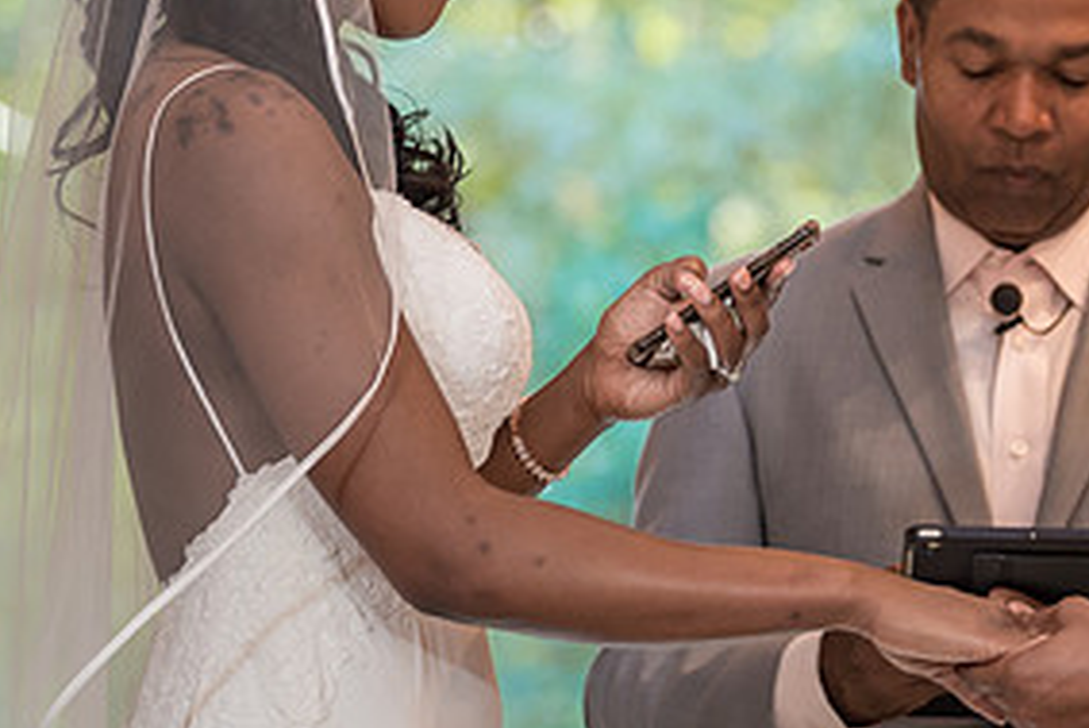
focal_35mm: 456
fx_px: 13800
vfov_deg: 3.0
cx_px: 956
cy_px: -4
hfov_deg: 4.5
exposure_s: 1/100
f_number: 4
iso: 800
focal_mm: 146
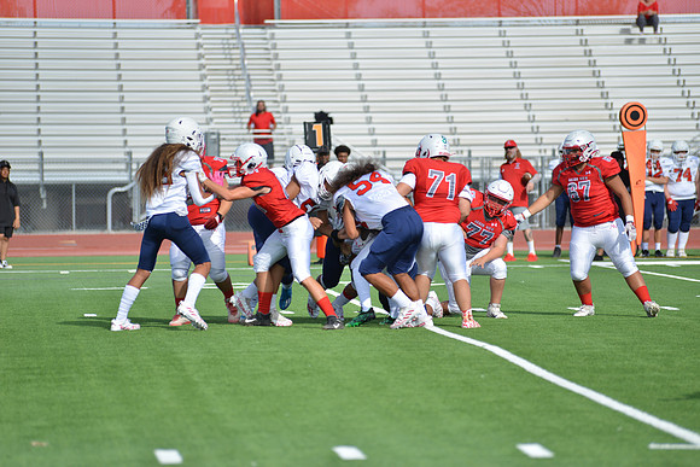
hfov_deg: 10.3
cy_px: 234
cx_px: 350
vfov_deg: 6.9
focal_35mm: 200
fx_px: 3890
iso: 100
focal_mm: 200
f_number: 2.8
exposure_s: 1/1600
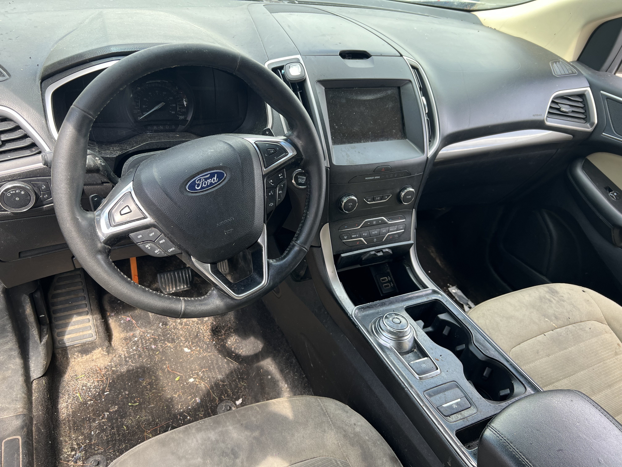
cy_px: 234
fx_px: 467
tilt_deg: -36.9
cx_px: 311
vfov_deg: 53.1
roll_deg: -9.3
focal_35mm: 26
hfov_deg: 67.3
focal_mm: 5.7
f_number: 1.5
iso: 40
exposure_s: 1/121
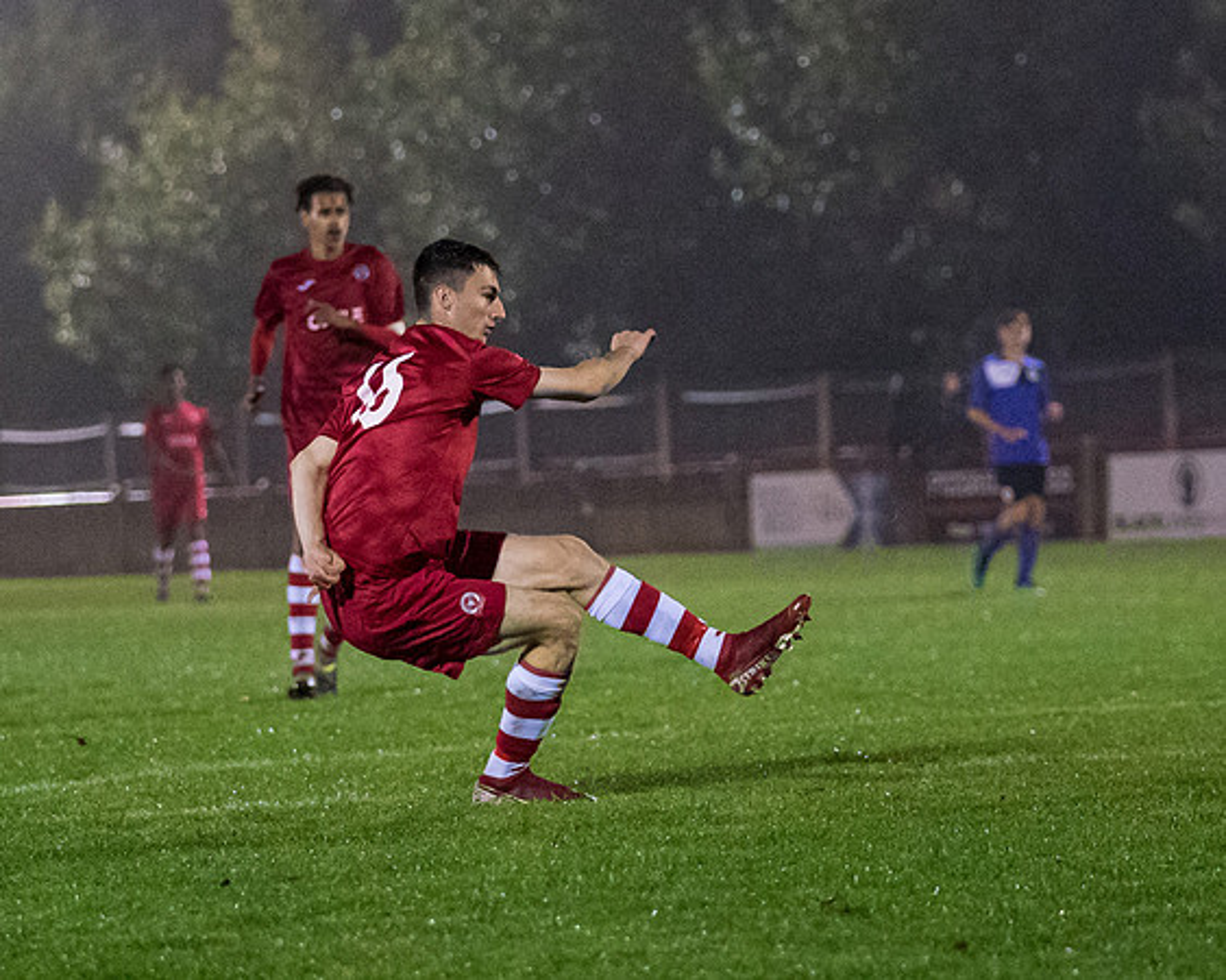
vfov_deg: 6.4
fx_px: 8703
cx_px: 473
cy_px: 551
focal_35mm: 240
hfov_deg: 8.1
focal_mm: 103
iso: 6400
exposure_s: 1/1250
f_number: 2.8
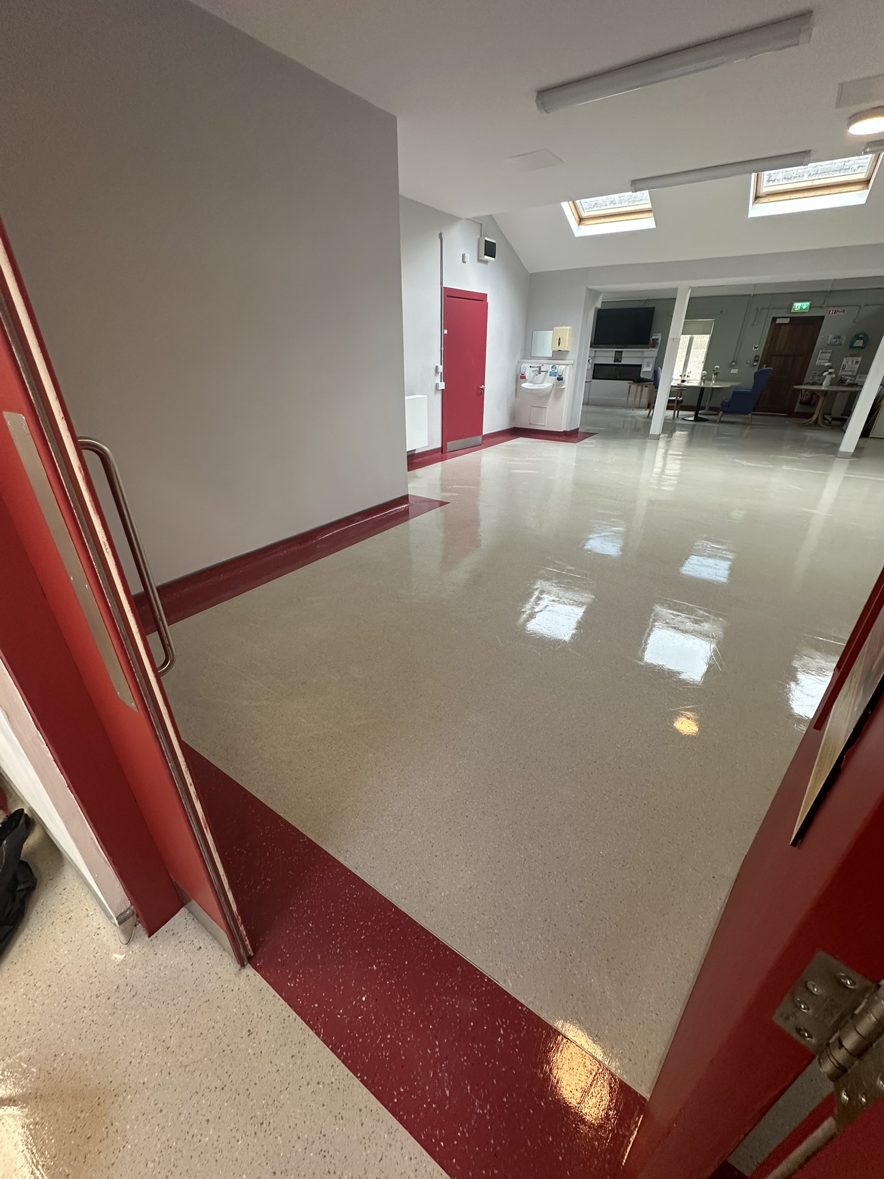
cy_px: 590
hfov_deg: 85.7
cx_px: 442
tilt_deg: -26.4
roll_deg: -0.7
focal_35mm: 14
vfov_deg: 102.1
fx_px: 477
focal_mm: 2.22
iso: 200
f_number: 2.2
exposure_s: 1/100
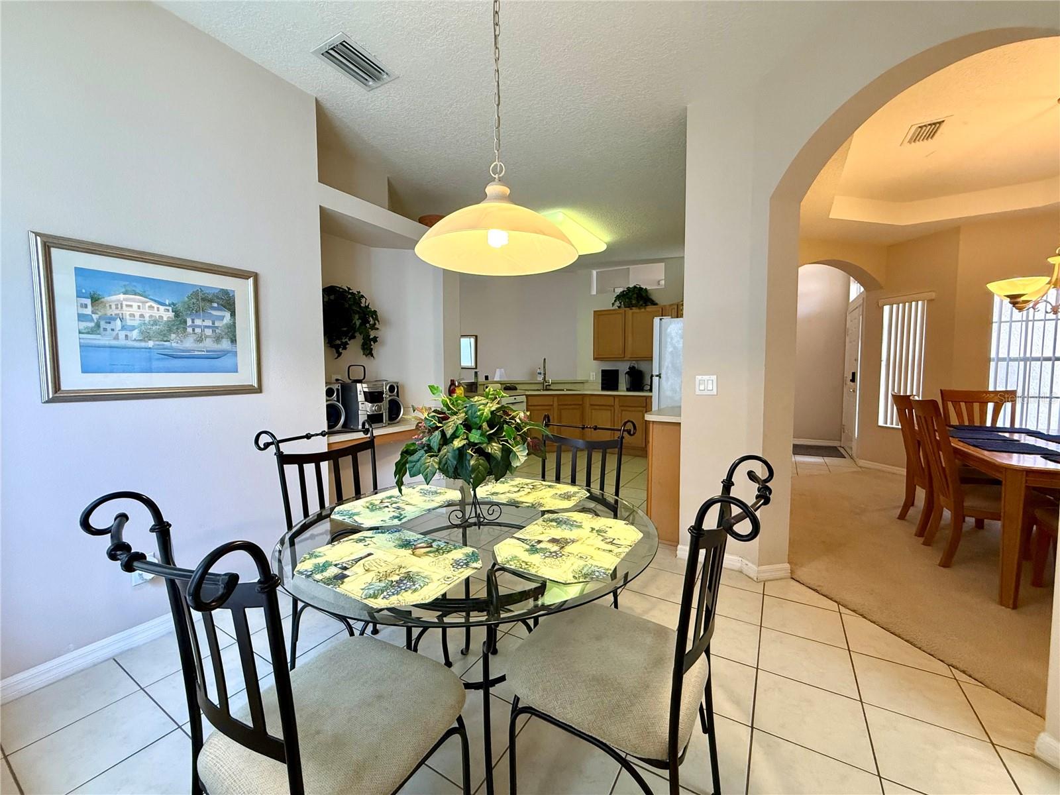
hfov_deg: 102.1
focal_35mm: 14
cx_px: 530
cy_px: 398
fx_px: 429
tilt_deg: -3.6
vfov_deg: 85.7
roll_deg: +0.0
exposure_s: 1/120
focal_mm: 2.22
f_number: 2.2
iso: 320
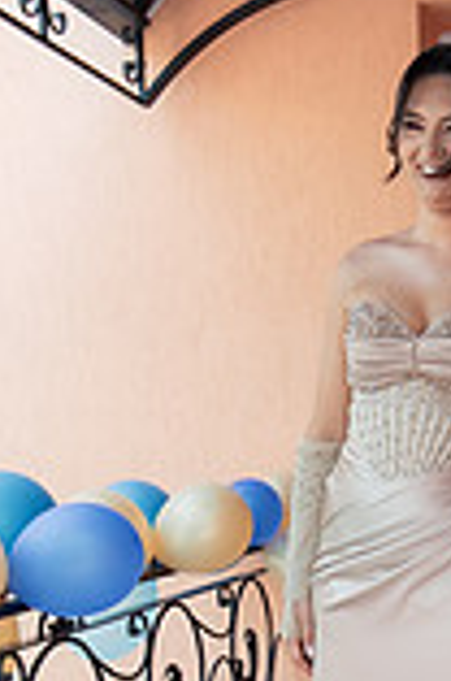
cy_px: 606
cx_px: 458
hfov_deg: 18.8
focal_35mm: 70
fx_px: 1321
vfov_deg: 27.9
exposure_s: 1/200
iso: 100
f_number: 2.8
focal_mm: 15
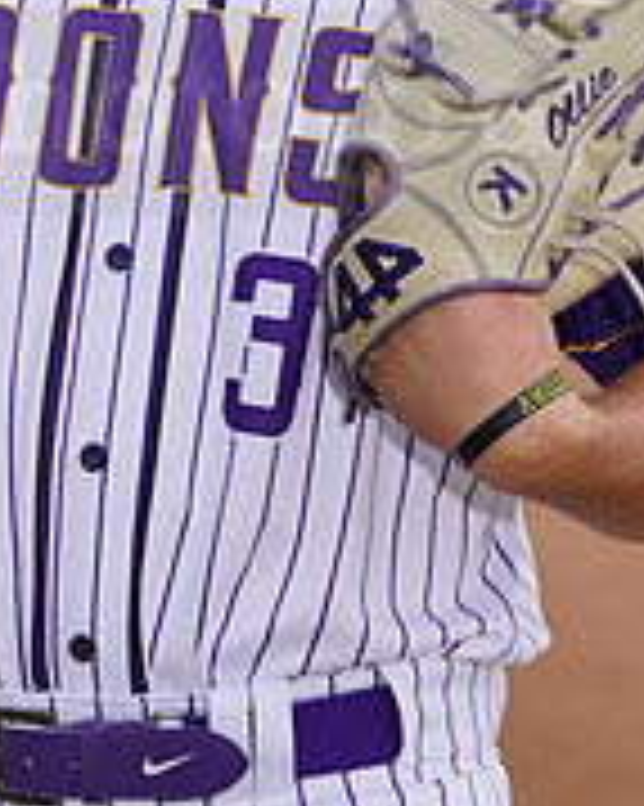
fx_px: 13735
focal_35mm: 576
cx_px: 232
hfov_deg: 2.7
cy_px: 72
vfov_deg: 3.4
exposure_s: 1/250
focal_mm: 189
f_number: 6.3
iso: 100
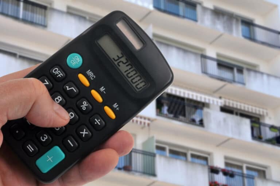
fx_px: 699
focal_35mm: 90
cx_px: 140
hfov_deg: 22.6
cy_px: 93
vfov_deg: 15.1
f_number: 36
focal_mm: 60
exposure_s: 1/100
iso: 200
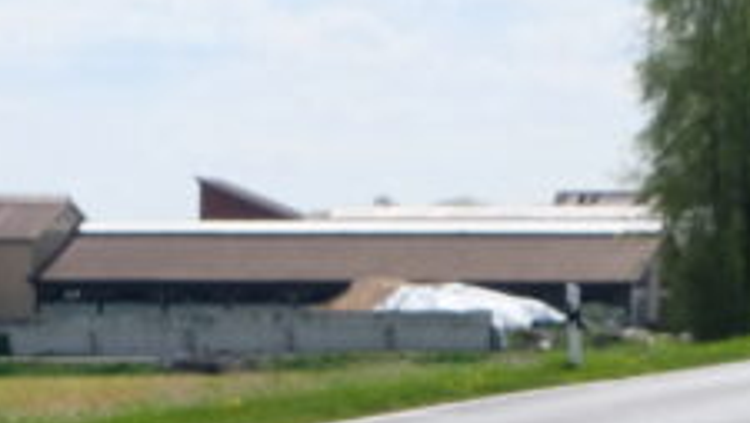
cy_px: 1162
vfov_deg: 5.2
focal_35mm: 223
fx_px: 4438
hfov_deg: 9.6
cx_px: 0
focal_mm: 26.5
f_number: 8
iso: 400
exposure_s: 1/800
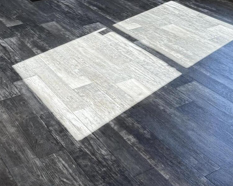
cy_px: -8
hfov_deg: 30.0
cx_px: 108
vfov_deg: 23.0
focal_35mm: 63
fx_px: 434
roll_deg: +0.5
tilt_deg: -16.1
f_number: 1.78
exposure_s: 1/387
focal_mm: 6.76
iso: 100
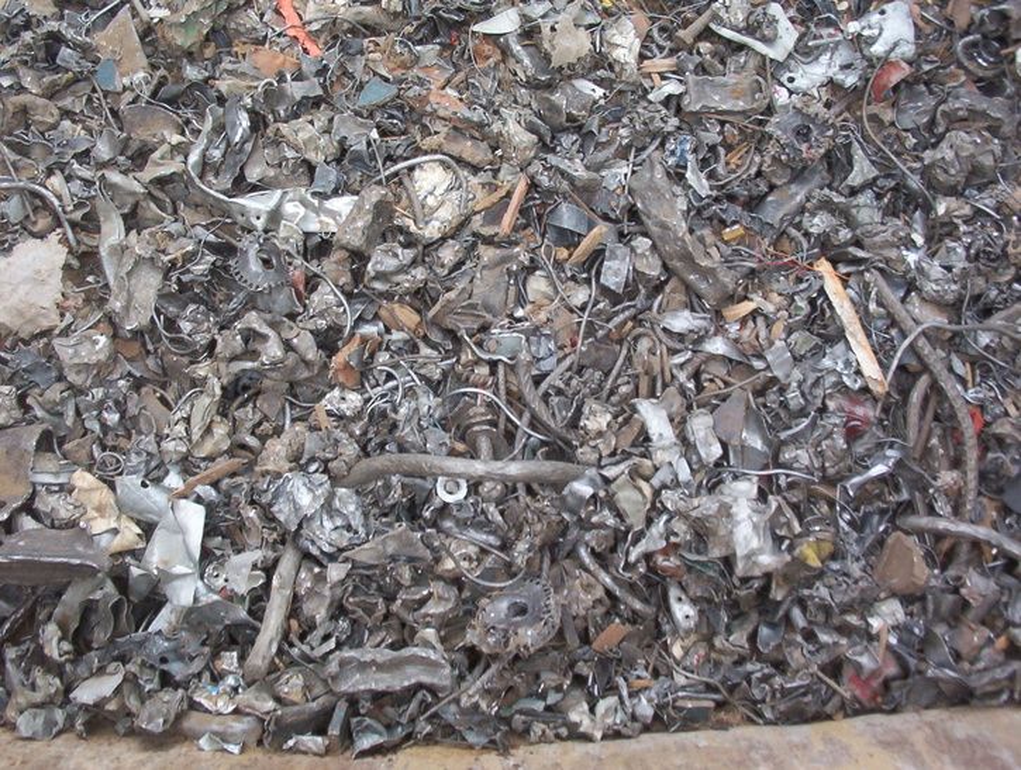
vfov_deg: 37.0
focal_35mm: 39
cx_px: 510
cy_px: 385
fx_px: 1153
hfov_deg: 47.8
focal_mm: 6
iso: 100
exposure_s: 1/60
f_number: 4.5
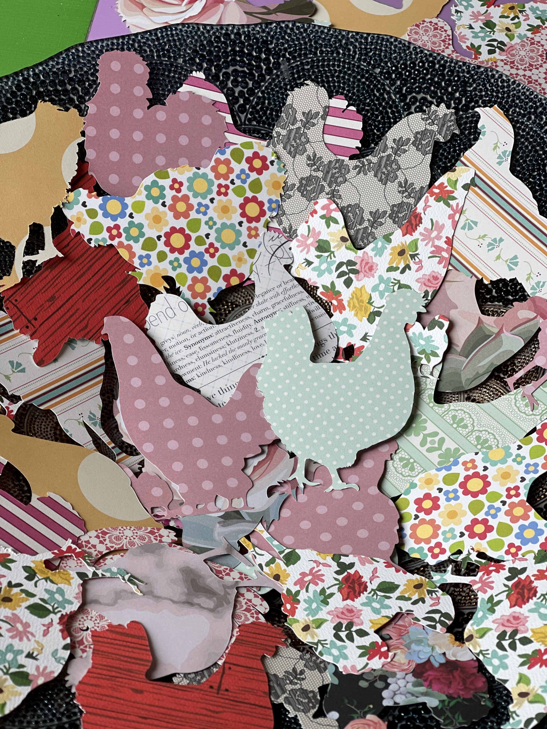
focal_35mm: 64
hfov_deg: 22.9
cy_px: 364
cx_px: 274
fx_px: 1348
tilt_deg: -52.7
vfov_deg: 30.3
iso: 50
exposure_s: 1/121
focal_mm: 7.5
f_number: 2.2
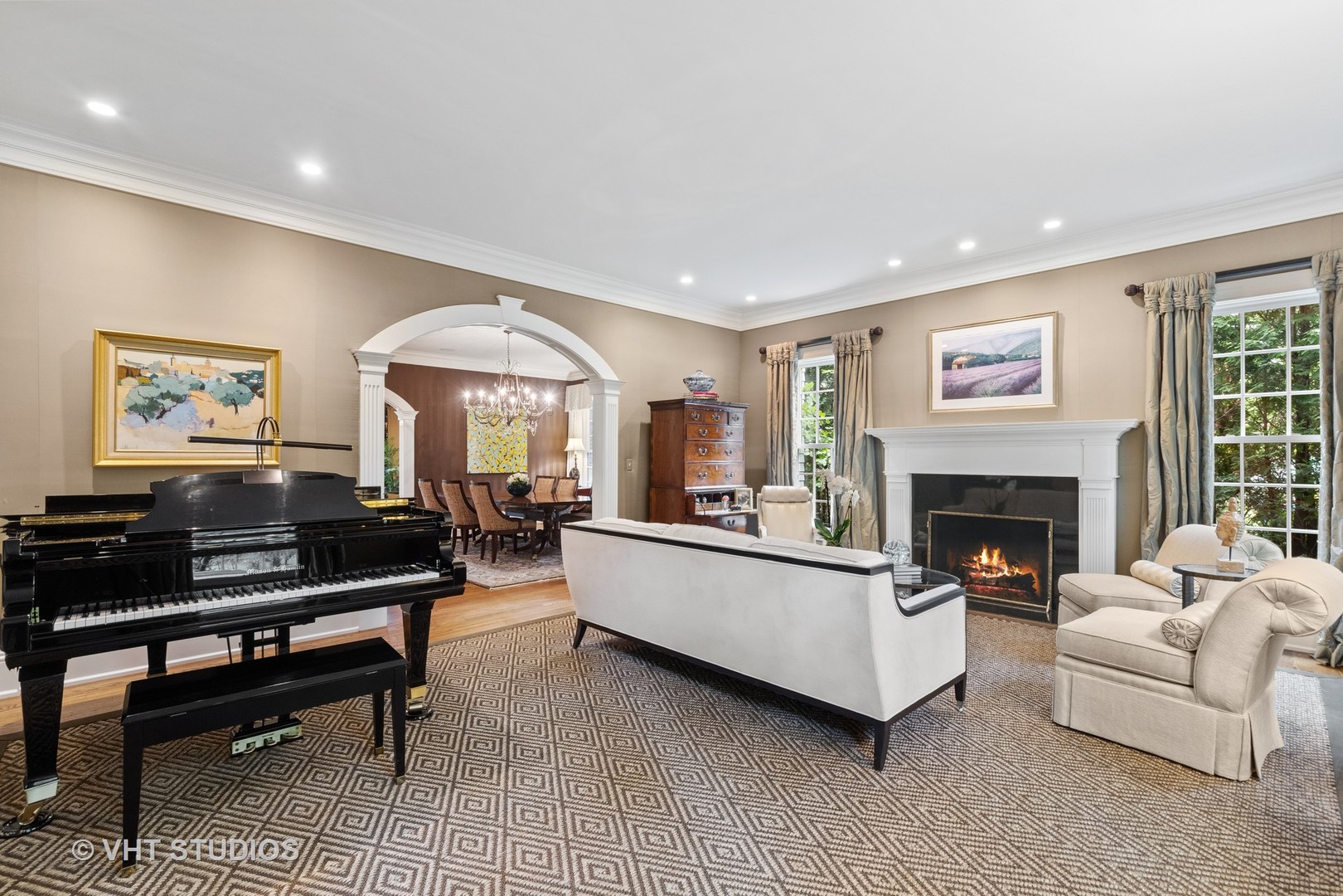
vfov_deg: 77.3
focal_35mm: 15
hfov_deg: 100.4
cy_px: 448
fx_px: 560
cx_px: 672
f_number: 8
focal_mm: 10
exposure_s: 1
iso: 200
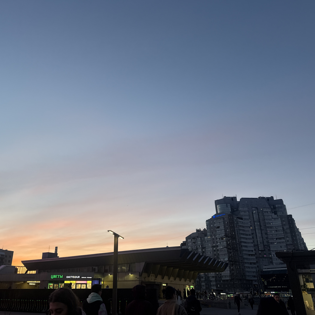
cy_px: 158
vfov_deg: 55.6
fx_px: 299
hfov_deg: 55.0
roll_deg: -0.1
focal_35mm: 29
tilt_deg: +26.1
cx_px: 118
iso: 50
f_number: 1.78
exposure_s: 1/129
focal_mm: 6.76
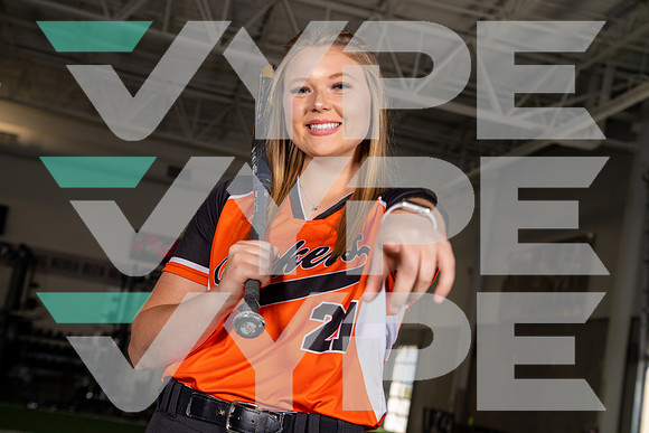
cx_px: 324
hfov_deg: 32.4
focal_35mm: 62
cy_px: 216
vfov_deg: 21.9
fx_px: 1118
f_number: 5.6
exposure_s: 1/200
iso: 200
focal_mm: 62
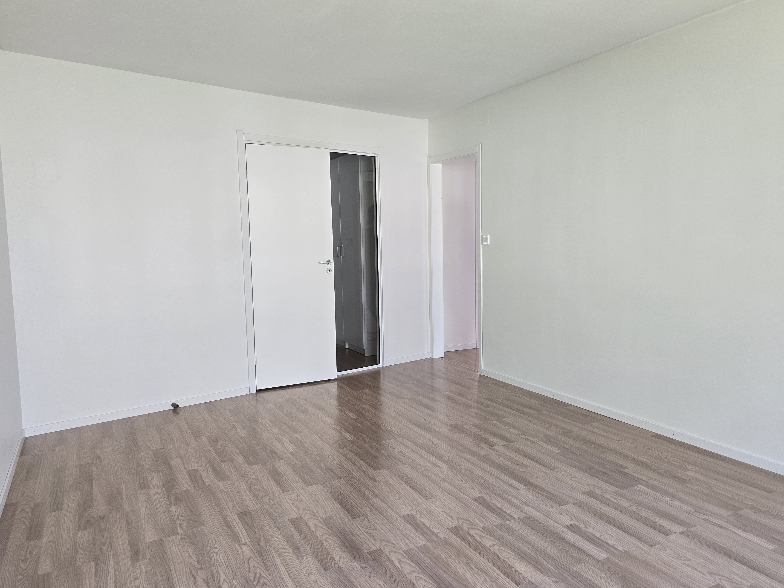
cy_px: 302
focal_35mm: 27
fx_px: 612
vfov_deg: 51.4
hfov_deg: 65.3
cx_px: 407
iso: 160
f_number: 1.7
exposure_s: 1/120
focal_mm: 6.3
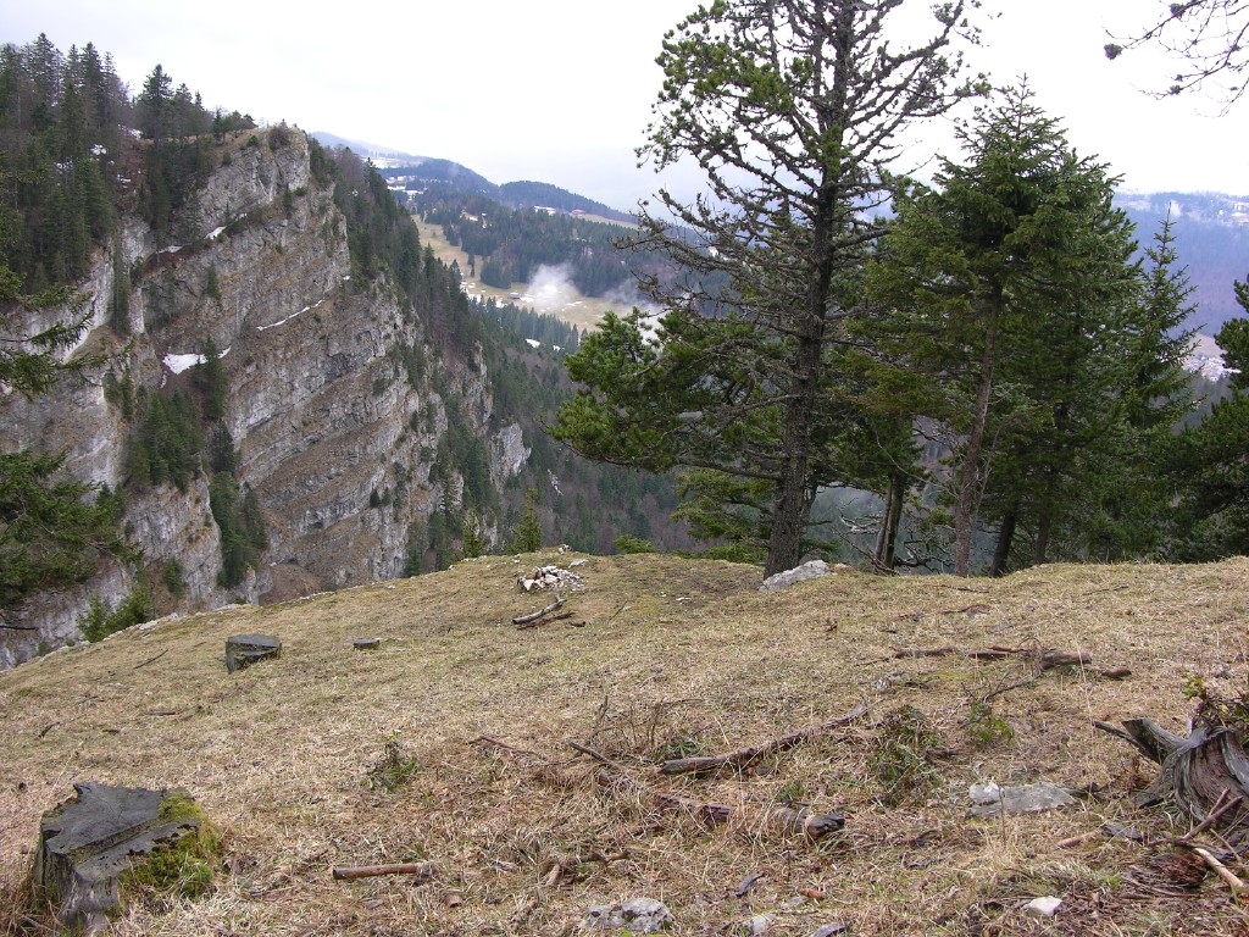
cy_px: 468
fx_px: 1263
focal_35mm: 35
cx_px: 624
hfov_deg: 52.6
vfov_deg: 40.7
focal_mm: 8.9
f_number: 4
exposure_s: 1/72.2
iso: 50
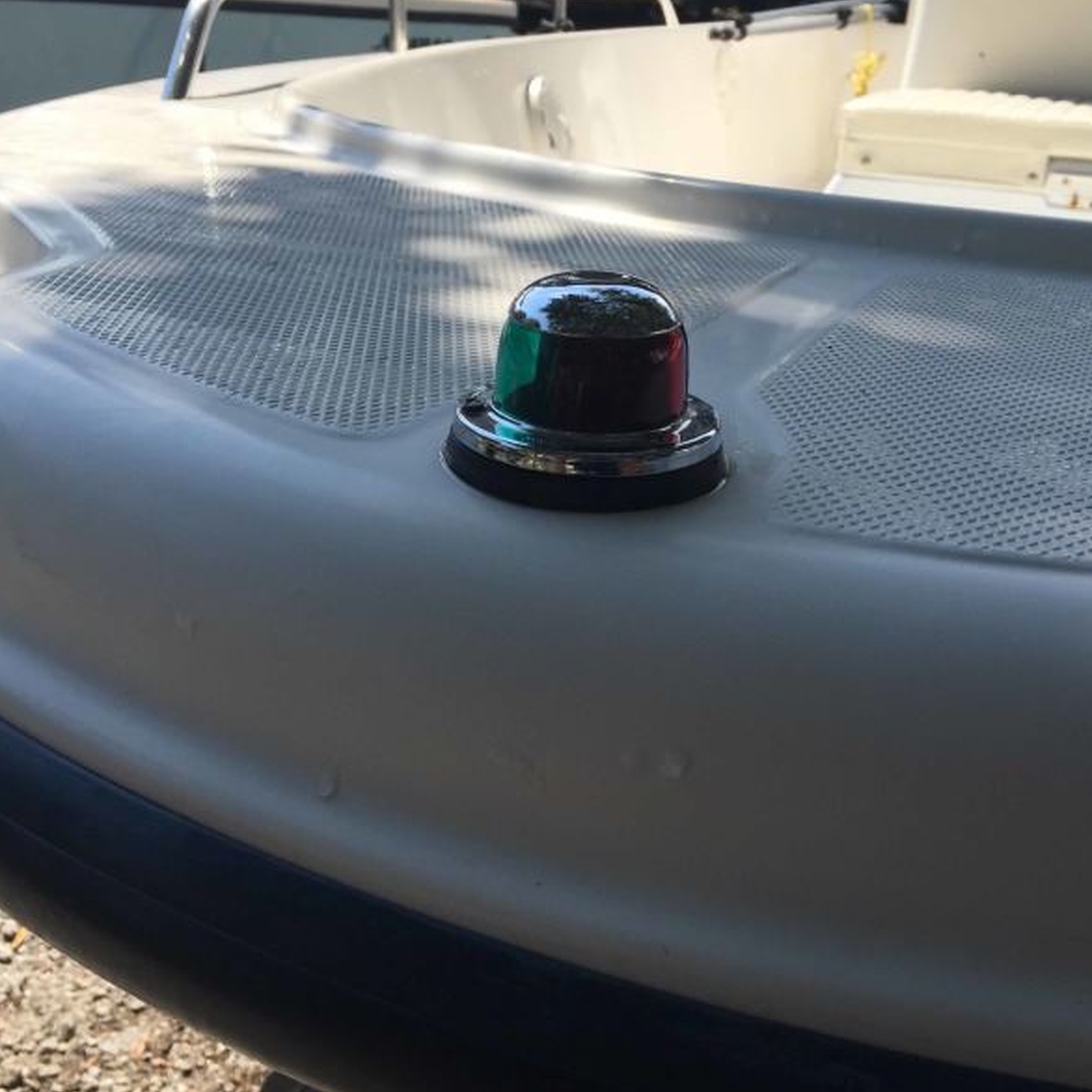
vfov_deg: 47.2
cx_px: 516
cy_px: 535
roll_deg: -1.4
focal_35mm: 35
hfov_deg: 47.2
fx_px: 1249
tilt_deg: -27.4
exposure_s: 1/1647
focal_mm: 4.15
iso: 32
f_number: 2.2
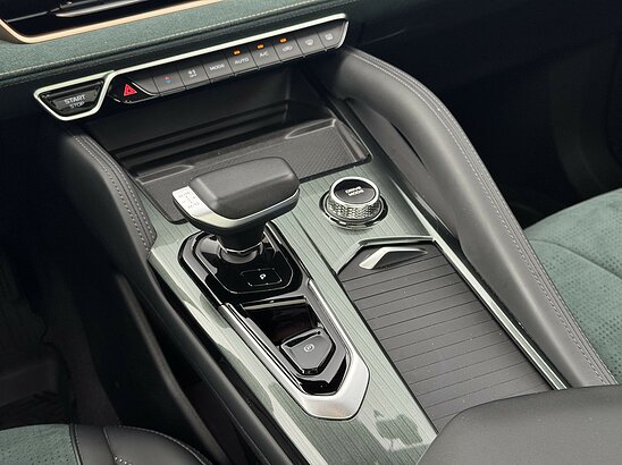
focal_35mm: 48
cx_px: 311
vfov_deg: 30.2
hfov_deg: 39.7
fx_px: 862
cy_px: 232
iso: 100
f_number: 1.78
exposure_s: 1/81
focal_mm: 6.76
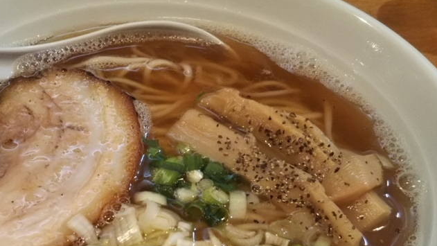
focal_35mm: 53
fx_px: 614
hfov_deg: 38.9
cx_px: 166
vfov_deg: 22.3
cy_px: 197
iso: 160
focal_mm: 4
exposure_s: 1/30
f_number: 2.2
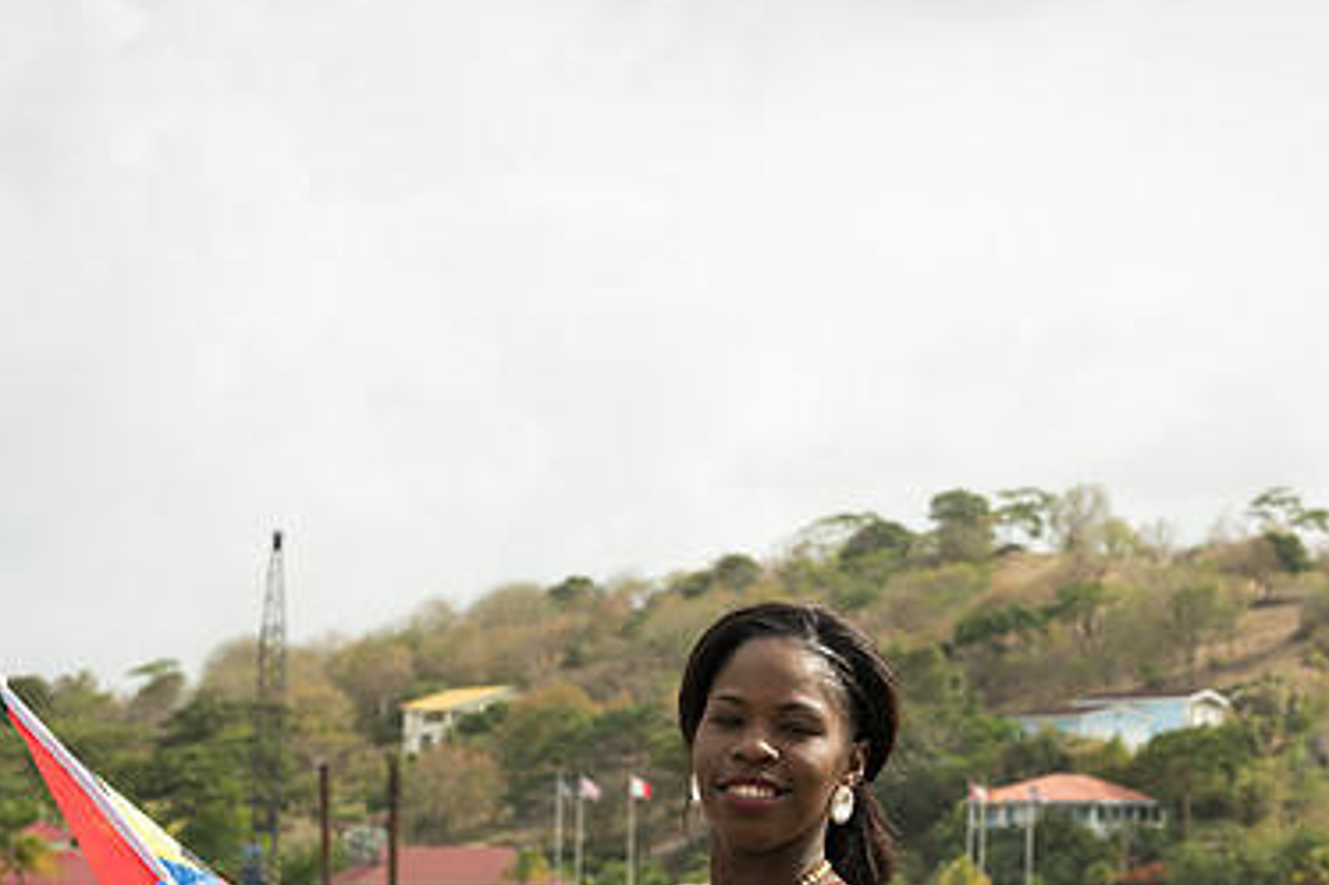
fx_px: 3321
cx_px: 743
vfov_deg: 15.1
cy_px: 663
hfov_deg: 22.6
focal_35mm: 90
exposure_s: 1/160
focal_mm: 58
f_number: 7.1
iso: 100
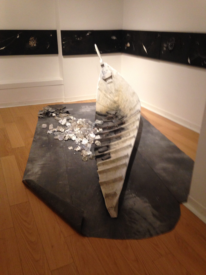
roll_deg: -0.1
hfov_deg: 42.9
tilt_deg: -22.7
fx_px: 262
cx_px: 103
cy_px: 138
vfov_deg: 55.4
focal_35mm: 33
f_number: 2.4
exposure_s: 1/20
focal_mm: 4.12
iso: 200
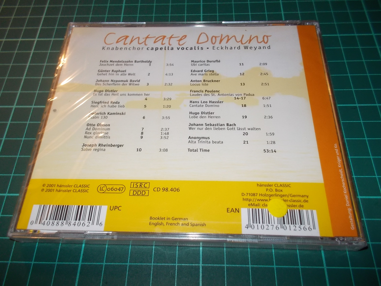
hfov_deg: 61.7
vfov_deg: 48.2
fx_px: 319
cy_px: 143
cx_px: 190
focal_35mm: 29
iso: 200
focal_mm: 4.1
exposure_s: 1/30
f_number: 3.3
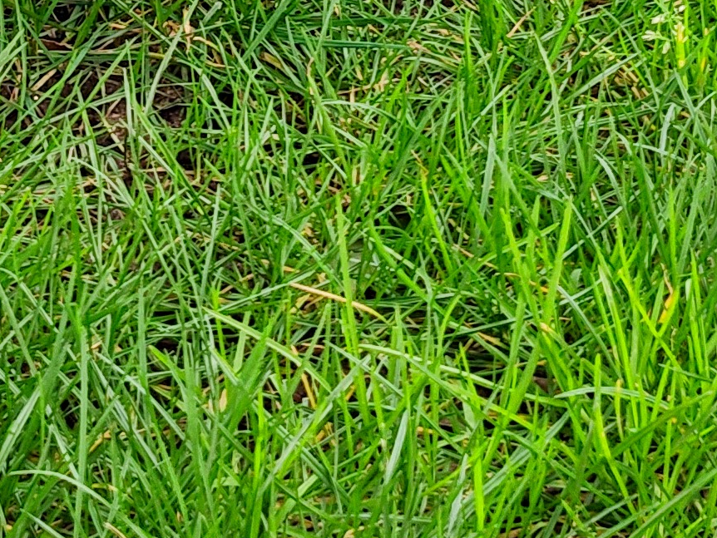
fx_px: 2362
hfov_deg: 17.2
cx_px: 191
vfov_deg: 11.9
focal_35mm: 114
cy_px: -438
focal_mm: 5.56
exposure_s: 1/155
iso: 50
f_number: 1.88
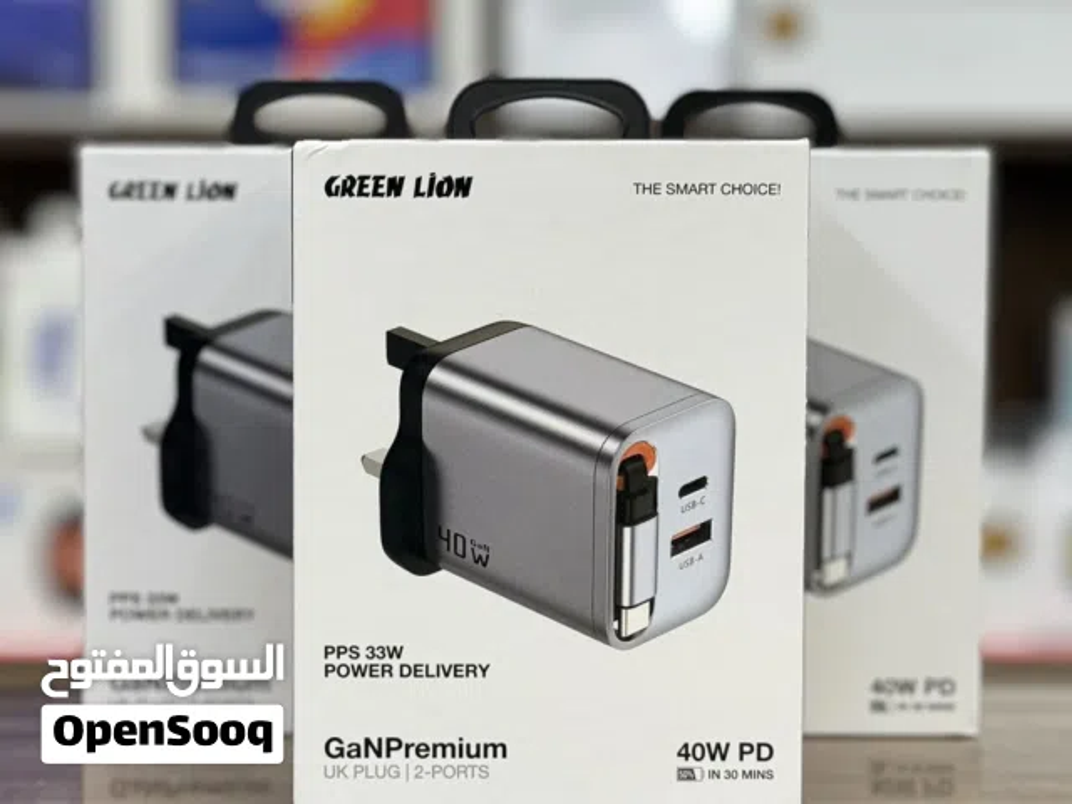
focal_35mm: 48
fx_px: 1486
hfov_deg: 39.7
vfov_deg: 30.3
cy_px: 402
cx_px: 536
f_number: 1.78
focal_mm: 6.76
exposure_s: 1/100
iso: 64
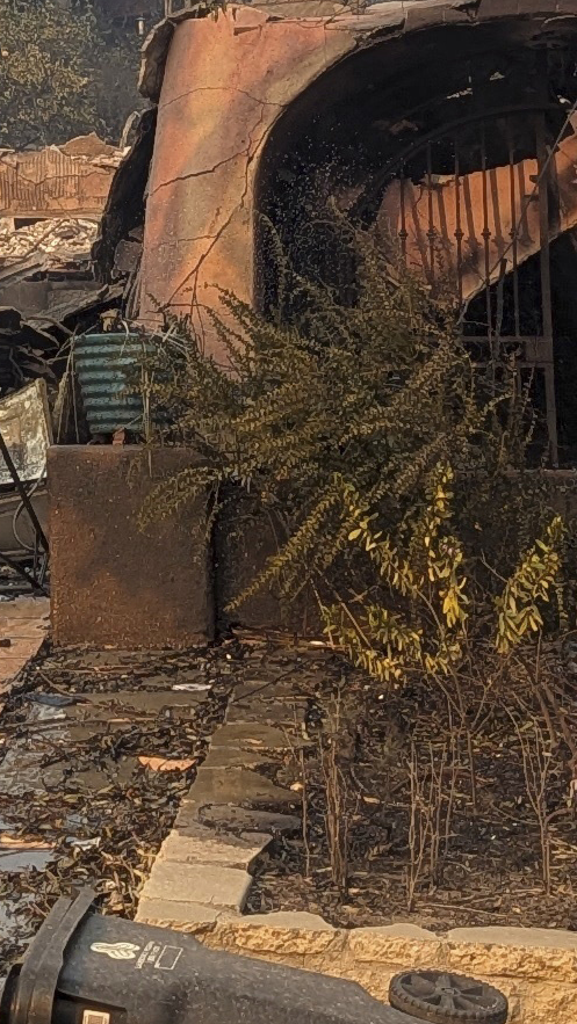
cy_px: -15
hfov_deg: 9.8
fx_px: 3290
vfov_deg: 17.3
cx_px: -203
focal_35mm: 121
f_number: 1.85
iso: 47
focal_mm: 6.81
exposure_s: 1/357
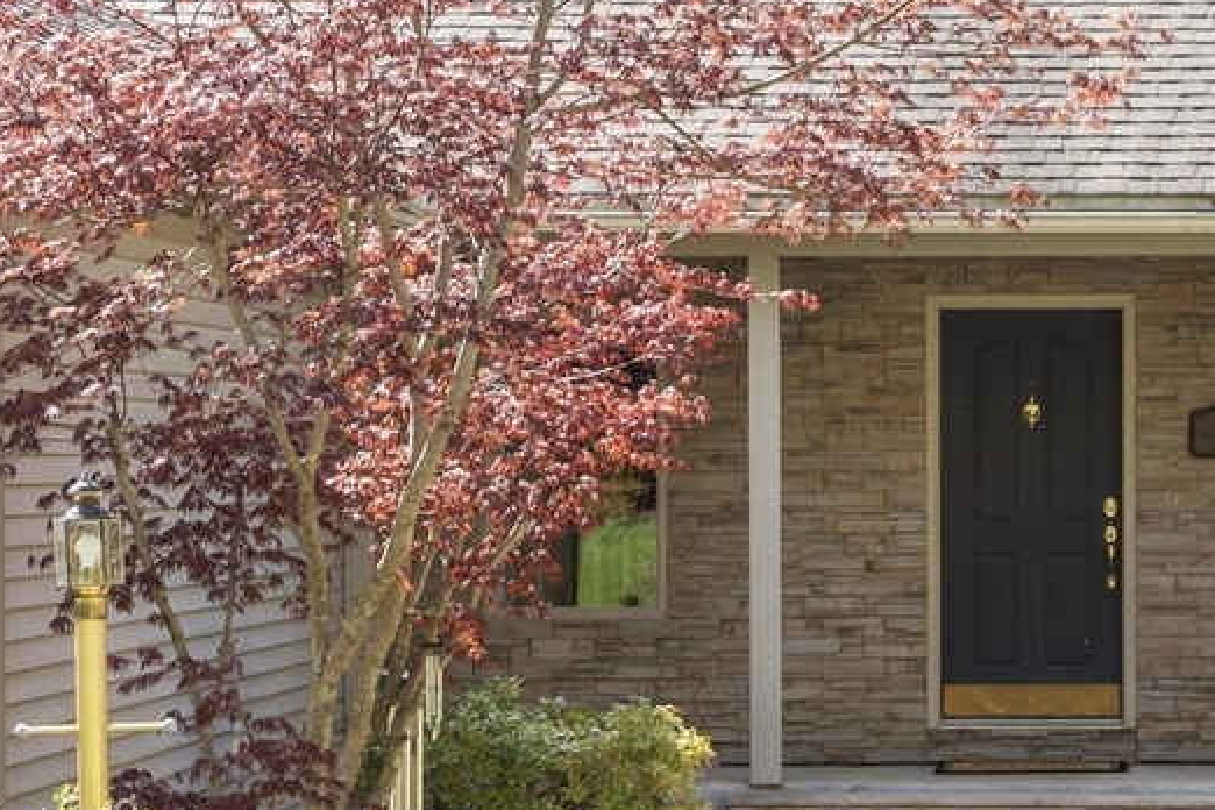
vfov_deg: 9.2
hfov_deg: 13.7
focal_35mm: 149
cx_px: 1029
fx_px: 5028
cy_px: 651
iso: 100
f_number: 7.1
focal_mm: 51
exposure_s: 1/60
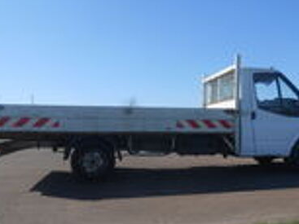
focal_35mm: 34
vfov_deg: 41.7
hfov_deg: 53.8
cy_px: 125
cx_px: 169
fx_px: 294
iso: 80
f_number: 3.5
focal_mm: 4.6
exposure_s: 1/1000
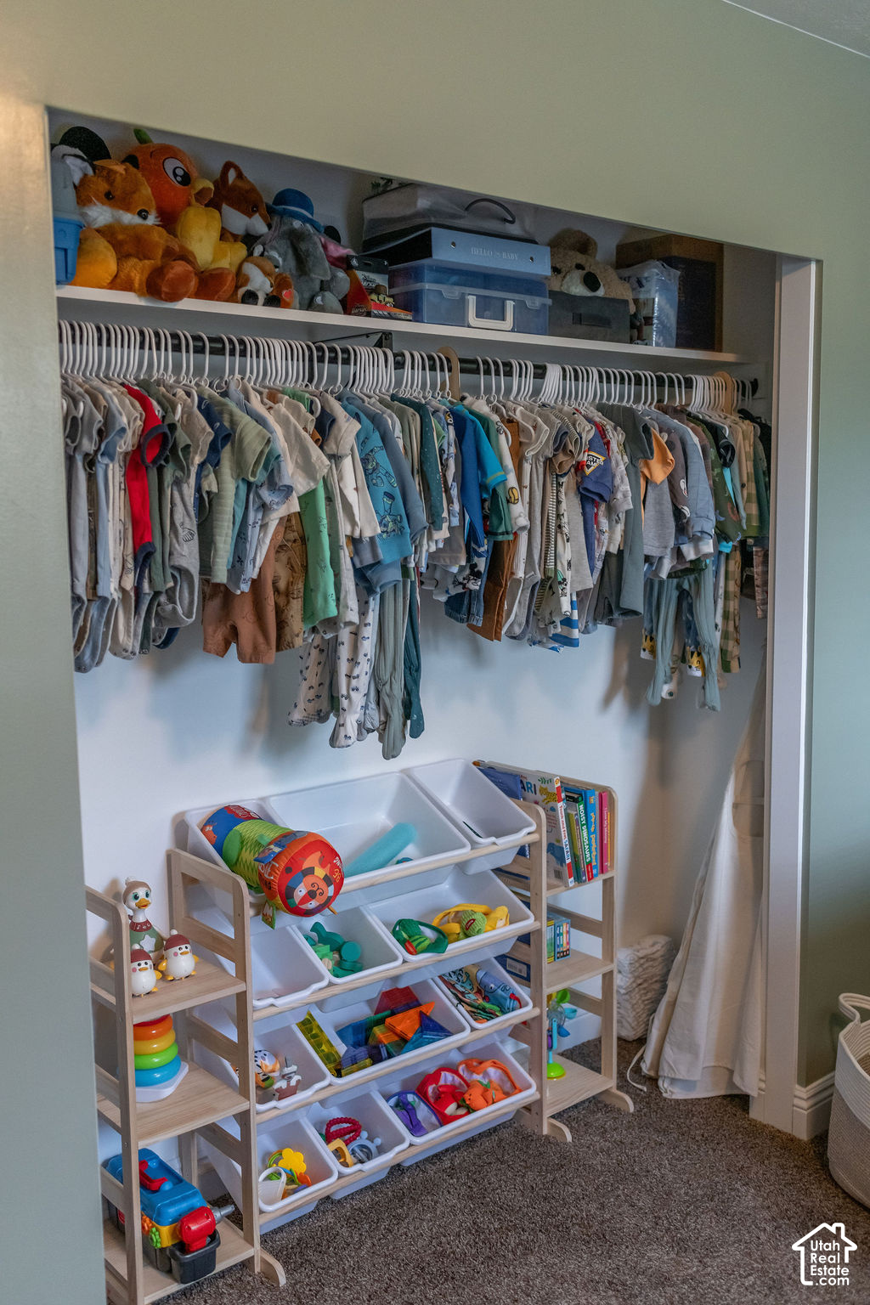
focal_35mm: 35
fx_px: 1269
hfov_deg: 37.9
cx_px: 435
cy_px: 652
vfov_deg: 54.4
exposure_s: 1/250
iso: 1250
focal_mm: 35
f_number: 2.8
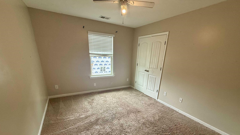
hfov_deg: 99.3
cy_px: 90
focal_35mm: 16
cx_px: 125
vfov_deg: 65.3
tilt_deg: -19.6
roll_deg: -2.9
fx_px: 102
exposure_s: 1/120
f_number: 2.2
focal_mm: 2.22
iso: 160
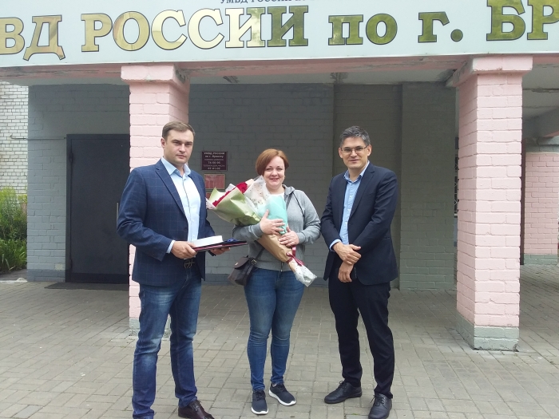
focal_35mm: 31
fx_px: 501
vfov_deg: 45.4
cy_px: 210
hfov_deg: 58.4
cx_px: 280
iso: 40
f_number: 2.2
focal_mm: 3.3
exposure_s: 1/224
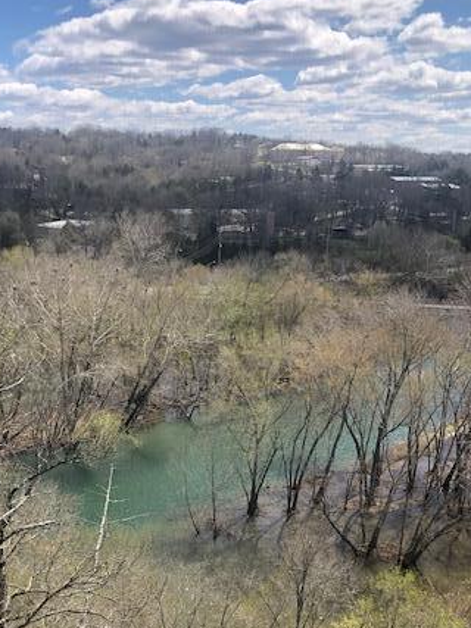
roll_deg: +0.1
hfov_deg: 33.9
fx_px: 762
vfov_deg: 44.1
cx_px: 141
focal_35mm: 42
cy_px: 424
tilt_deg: -17.8
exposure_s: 1/1473
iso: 20
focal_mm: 3.99
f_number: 1.8
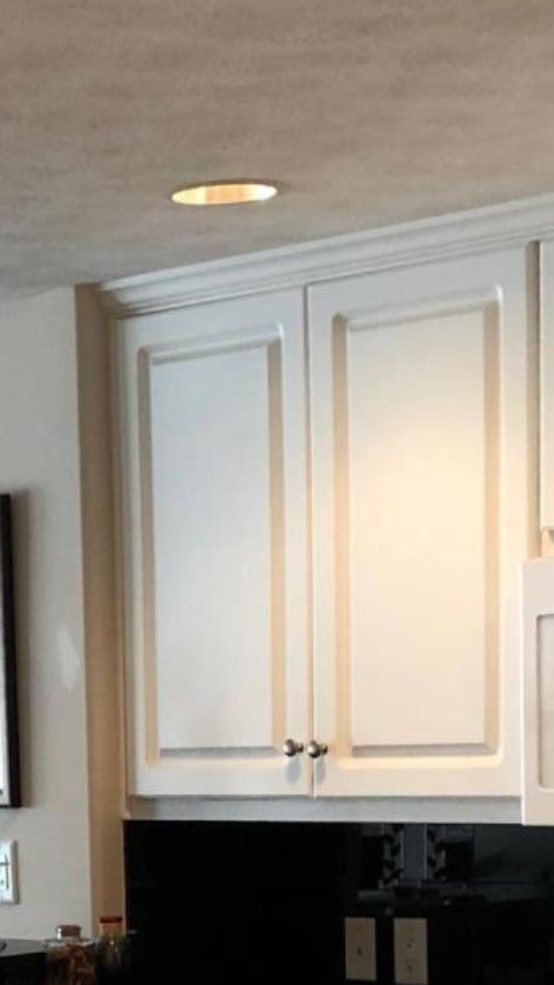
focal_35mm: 100
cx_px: -39
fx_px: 2612
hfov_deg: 11.9
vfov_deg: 20.2
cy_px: 1134
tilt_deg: -8.7
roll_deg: +1.6
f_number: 1.8
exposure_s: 1/15
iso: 40
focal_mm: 3.99
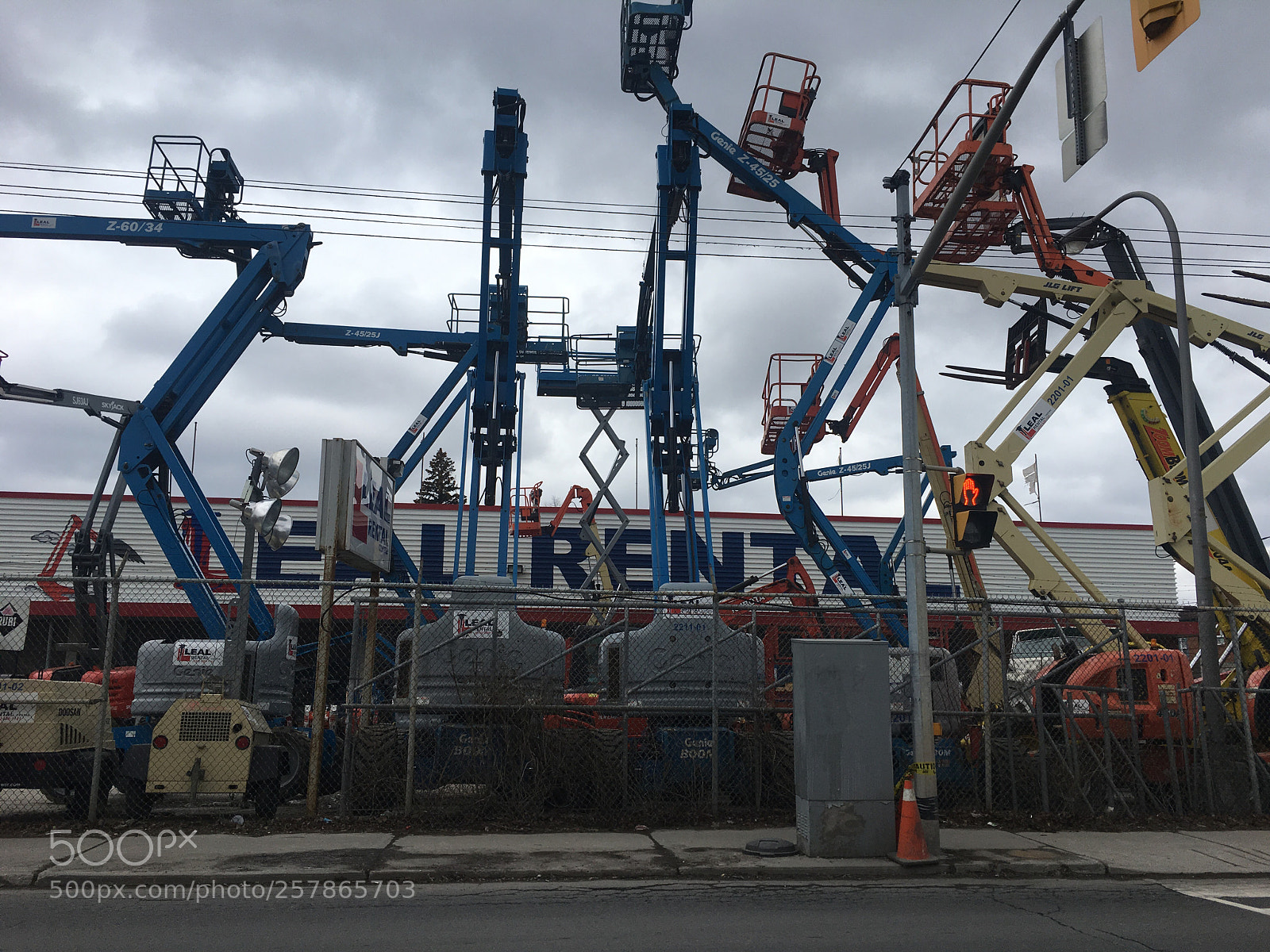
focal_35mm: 29
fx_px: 1064
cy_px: 476
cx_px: 635
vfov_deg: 48.2
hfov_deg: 61.7
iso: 25
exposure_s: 1/754
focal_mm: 4.15
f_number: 2.2
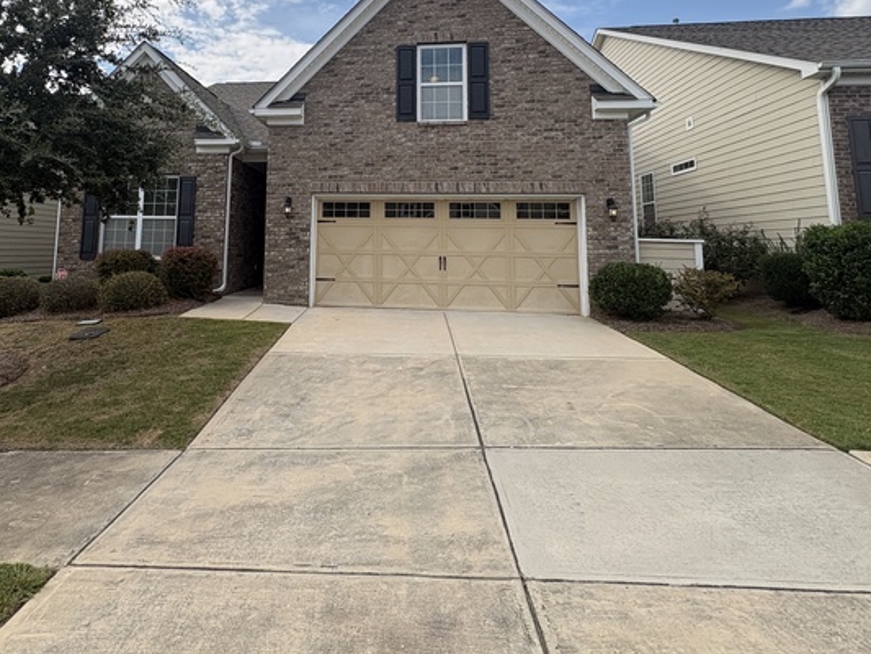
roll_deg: -1.6
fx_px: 529
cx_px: 330
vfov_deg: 60.7
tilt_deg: +7.9
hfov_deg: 77.7
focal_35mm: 21
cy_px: 181
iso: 64
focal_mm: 2.22
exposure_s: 1/1600
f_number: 2.2
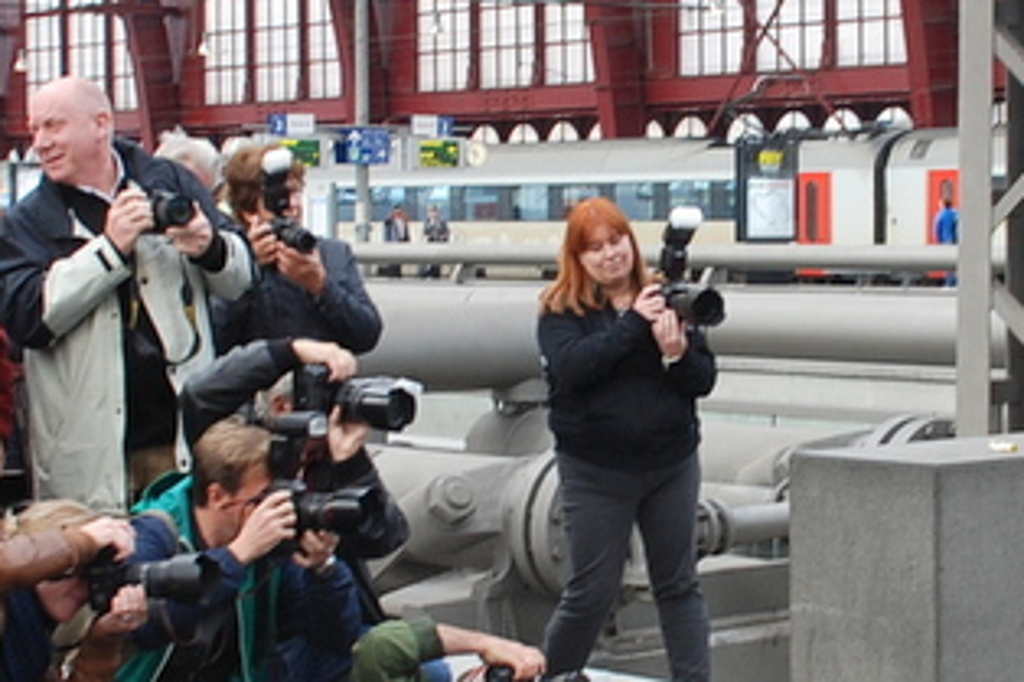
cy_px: 354
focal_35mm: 69
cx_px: 626
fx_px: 1962
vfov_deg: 19.7
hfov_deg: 29.2
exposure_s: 1/60
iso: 320
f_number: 4
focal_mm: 20
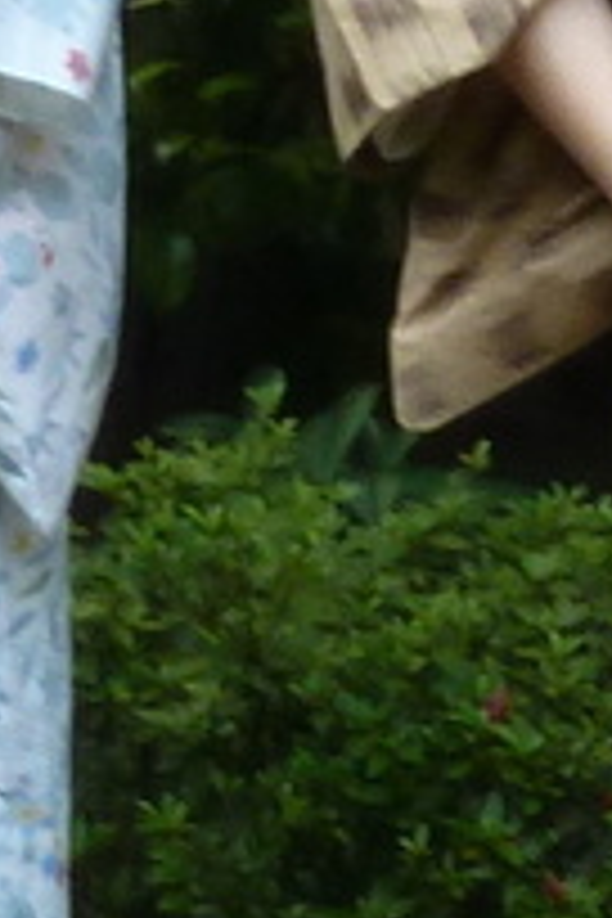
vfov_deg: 1.2
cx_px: 90
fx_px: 43653
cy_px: 207
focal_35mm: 1712
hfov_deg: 0.8
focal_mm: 34.4
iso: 125
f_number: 4.6
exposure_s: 1/80
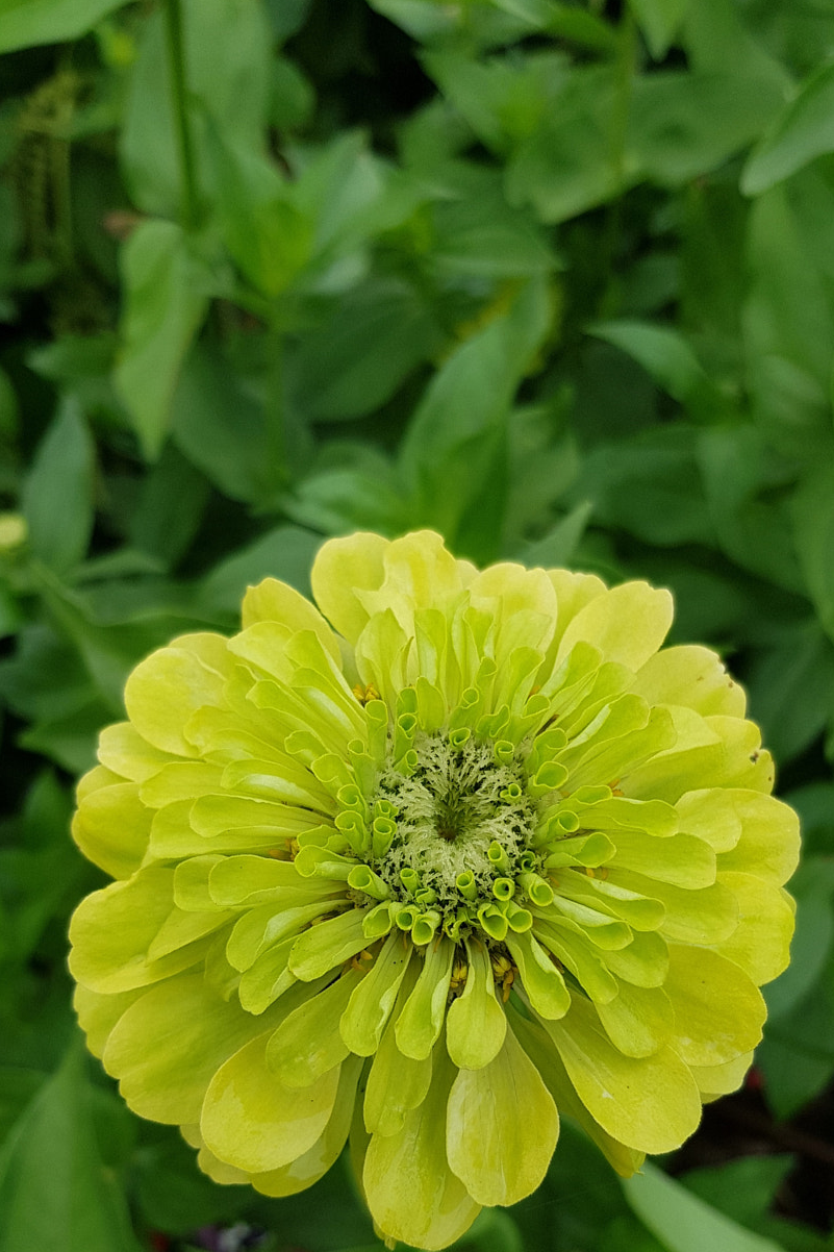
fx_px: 1251
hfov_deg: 36.9
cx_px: 430
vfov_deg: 52.2
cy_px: 827
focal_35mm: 36
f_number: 1.7
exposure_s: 1/1280
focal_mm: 4.2
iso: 40
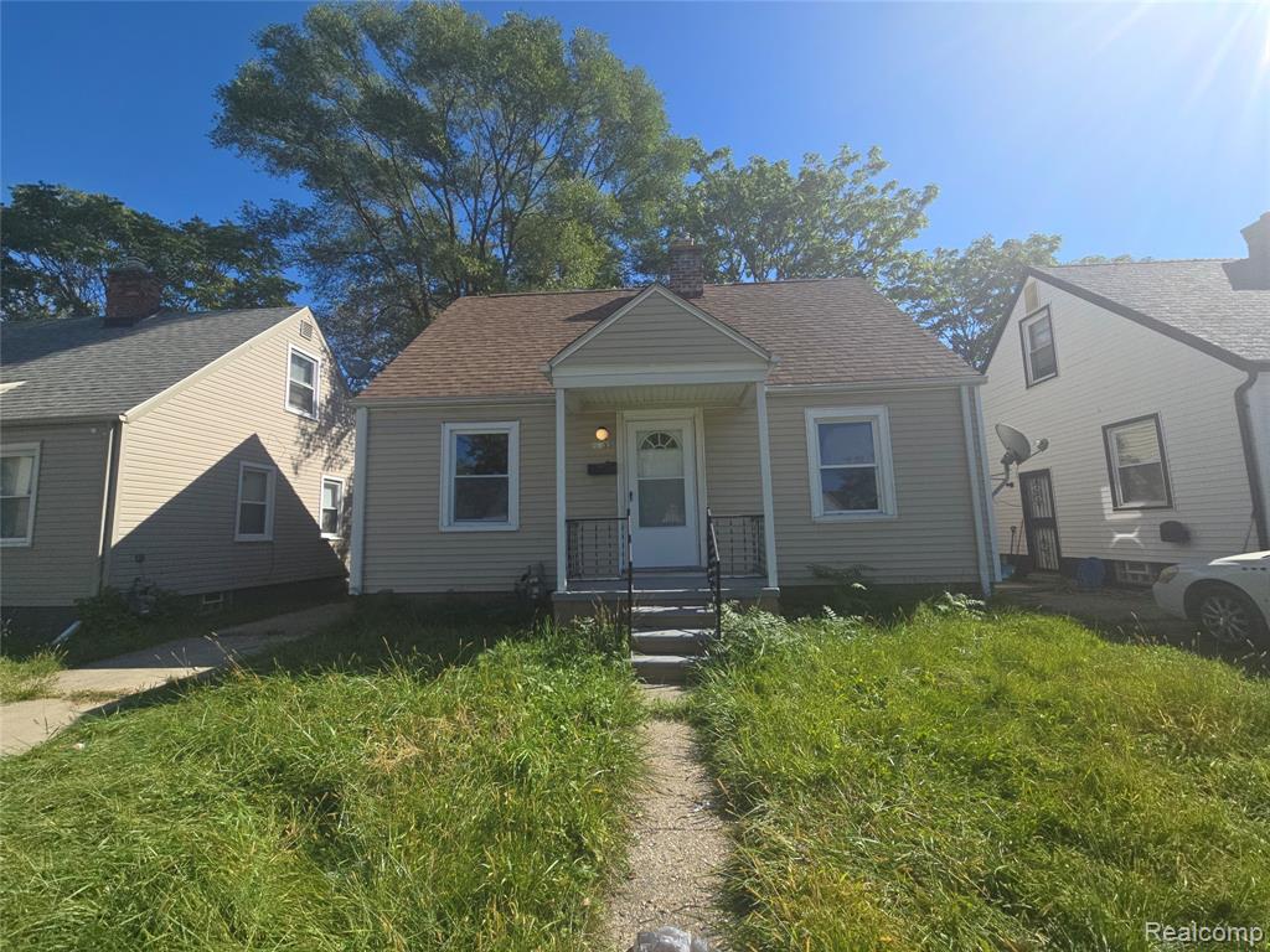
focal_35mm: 13
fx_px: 477
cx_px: 635
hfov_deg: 106.2
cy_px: 476
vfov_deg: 89.9
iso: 50
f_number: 2.2
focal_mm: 2.2
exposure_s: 1/1989
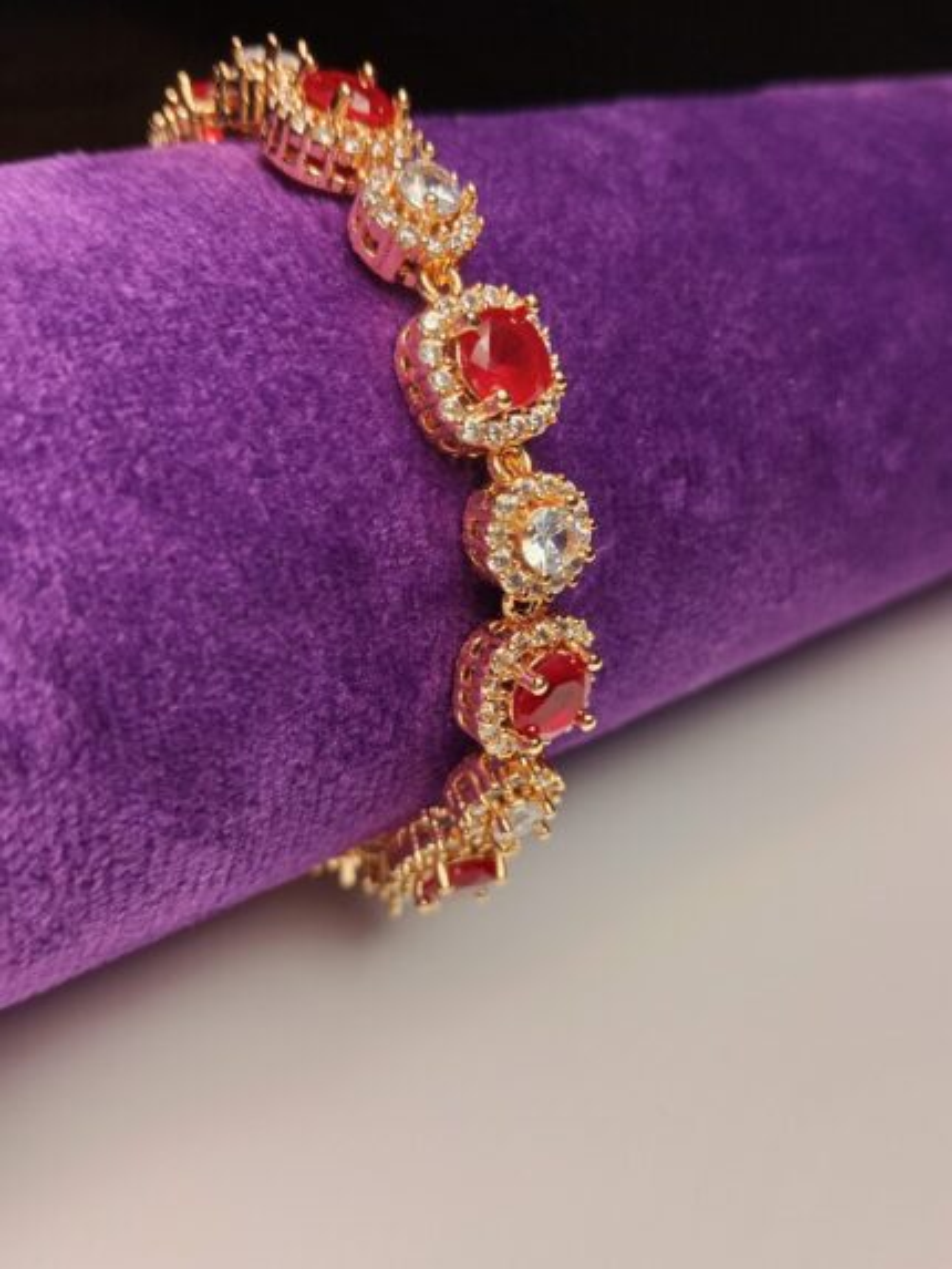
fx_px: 1136
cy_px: 634
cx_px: 476
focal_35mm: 31
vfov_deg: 58.3
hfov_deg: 45.5
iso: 64
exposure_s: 1/100
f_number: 1.8
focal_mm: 3.98
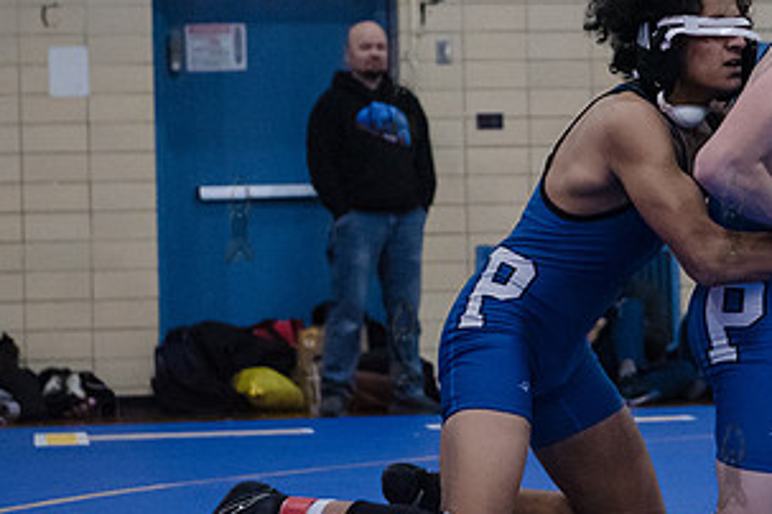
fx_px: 3023
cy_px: 200
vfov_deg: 9.7
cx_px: 705
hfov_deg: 14.4
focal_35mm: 141
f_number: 3.2
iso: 8000
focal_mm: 66
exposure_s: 1/400
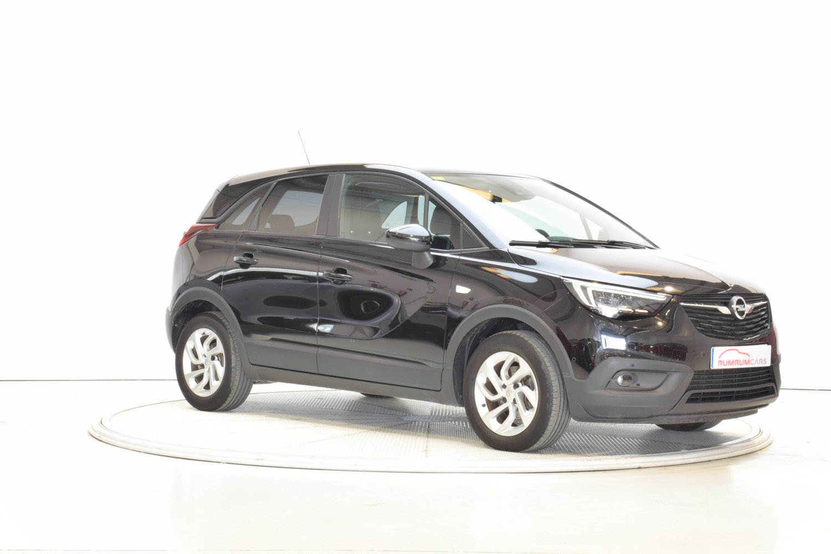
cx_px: 416
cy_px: 277
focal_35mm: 68
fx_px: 1558
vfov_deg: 20.2
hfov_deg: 29.9
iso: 100
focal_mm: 45
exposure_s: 3
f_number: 22
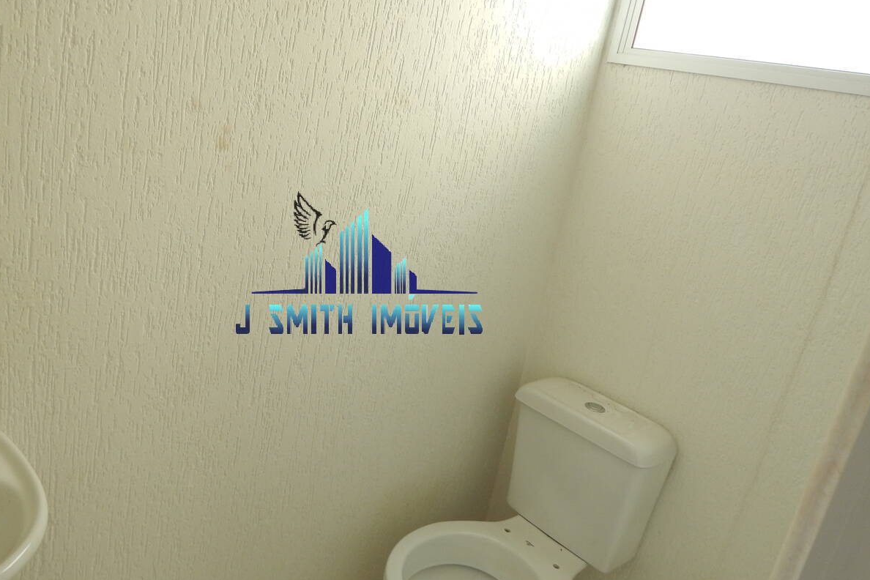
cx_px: 359
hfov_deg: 63.2
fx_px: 701
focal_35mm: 29
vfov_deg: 44.9
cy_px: 263
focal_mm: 4
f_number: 3
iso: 125
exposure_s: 1/40
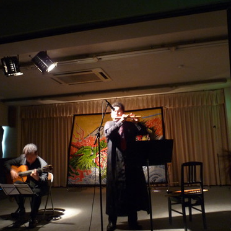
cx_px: 117
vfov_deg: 51.1
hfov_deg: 51.1
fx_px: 242
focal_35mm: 32
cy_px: 116
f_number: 2.8
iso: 400
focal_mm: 4.8
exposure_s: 1/8
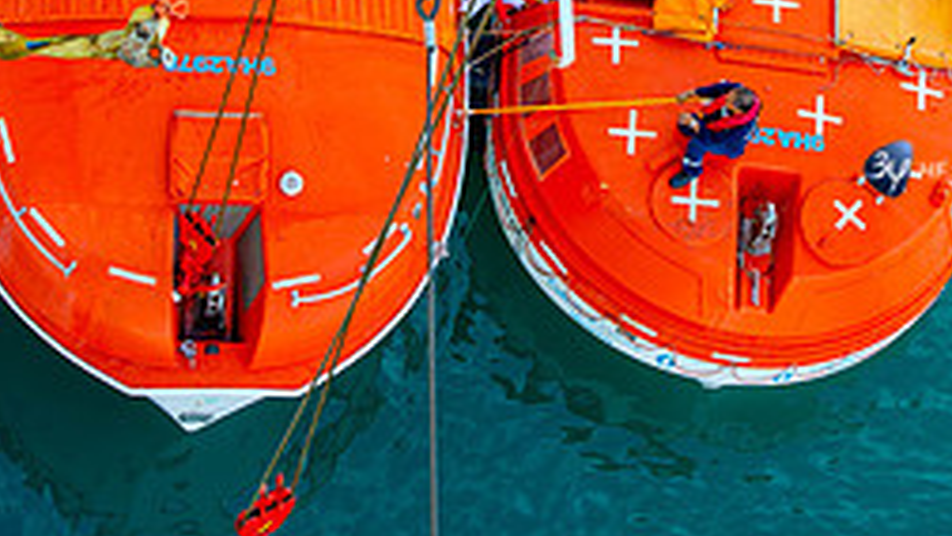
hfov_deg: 16.4
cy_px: -147
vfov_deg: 9.1
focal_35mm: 131
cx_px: 467
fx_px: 3308
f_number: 5.6
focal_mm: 70
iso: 100
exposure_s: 1/125
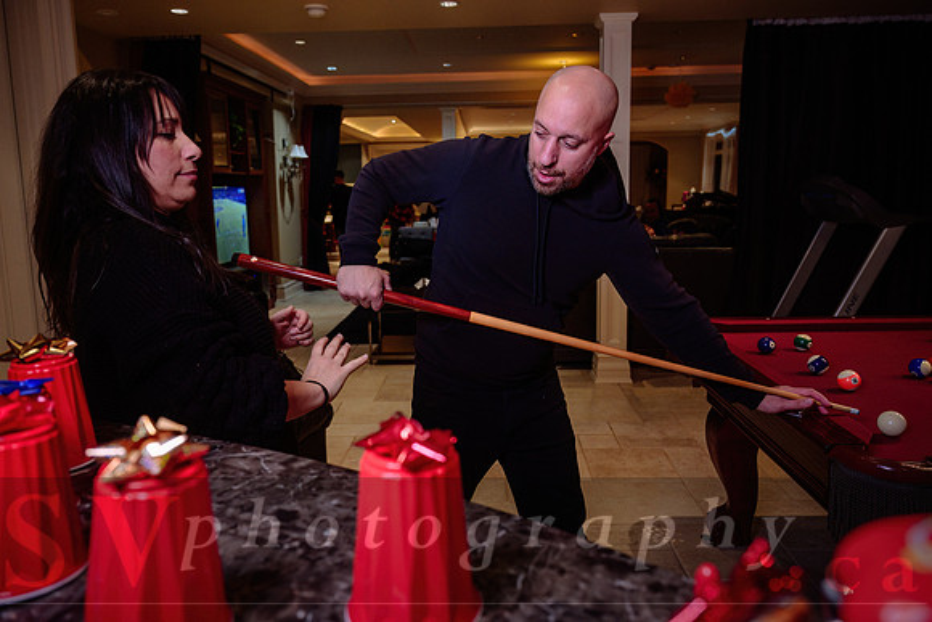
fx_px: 692
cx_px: 467
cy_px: 287
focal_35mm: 27
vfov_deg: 48.3
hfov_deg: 67.9
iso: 500
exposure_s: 1/100
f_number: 4
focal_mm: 24
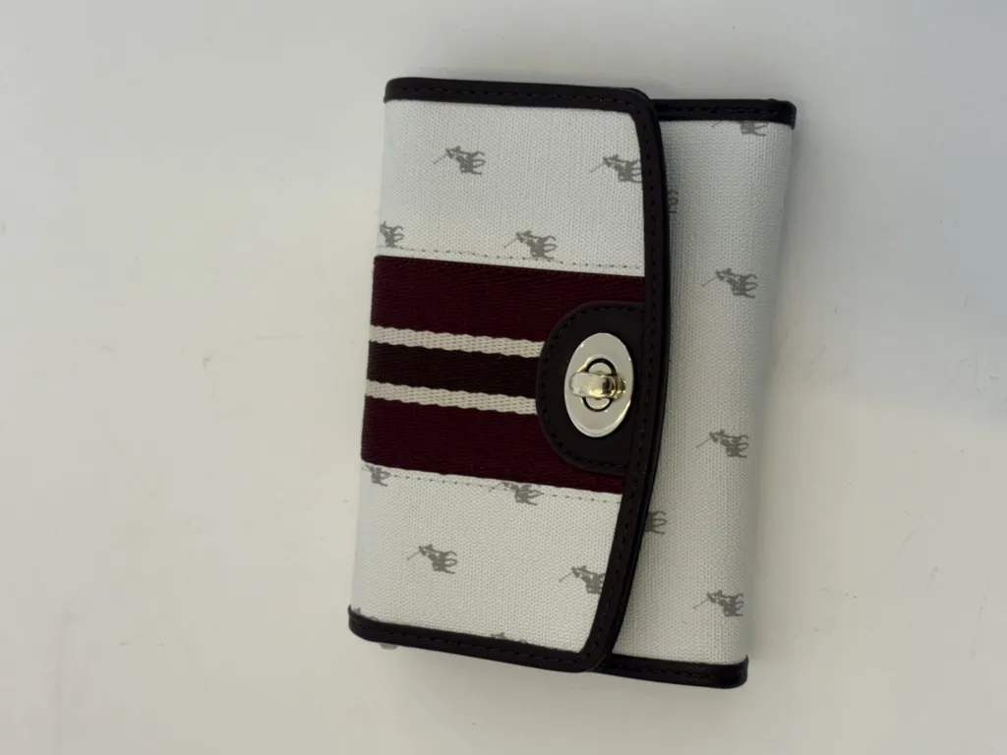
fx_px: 1513
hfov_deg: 36.8
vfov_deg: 28.0
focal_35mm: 52
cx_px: 504
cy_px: 378
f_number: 1.6
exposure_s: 1/100
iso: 25
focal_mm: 5.96
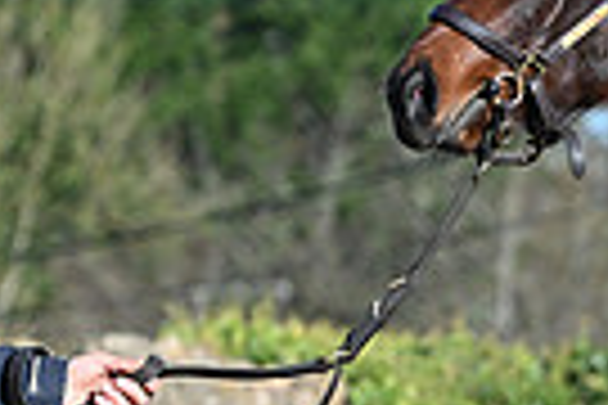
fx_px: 10166
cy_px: 506
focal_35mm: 602
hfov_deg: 3.4
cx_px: 1239
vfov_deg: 2.3
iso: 320
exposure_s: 1/1250
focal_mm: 140
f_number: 4.5
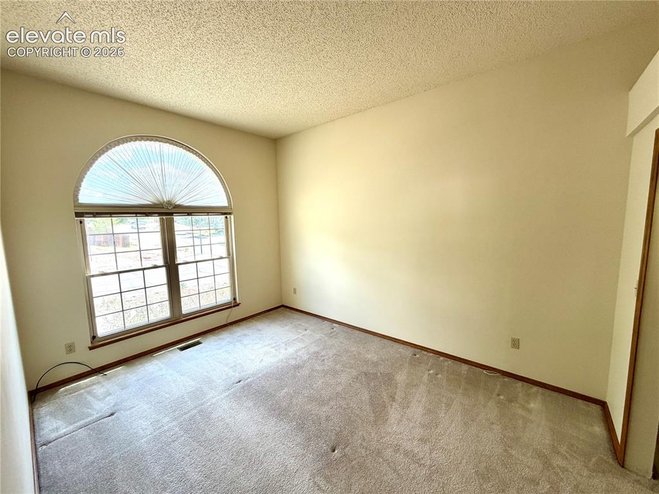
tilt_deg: -5.9
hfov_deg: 102.1
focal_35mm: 14
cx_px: 330
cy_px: 247
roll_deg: +1.5
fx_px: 266
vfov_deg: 85.6
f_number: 2.2
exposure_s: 1/121
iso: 80
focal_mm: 2.22
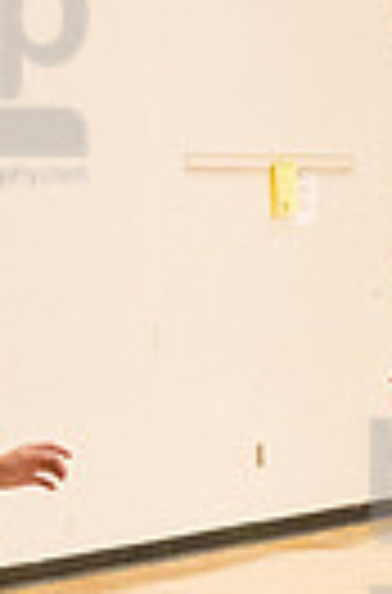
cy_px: 540
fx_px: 3770
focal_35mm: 229
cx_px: 475
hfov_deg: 5.9
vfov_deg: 9.0
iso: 10000
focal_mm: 45
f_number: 5.6
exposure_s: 1/400
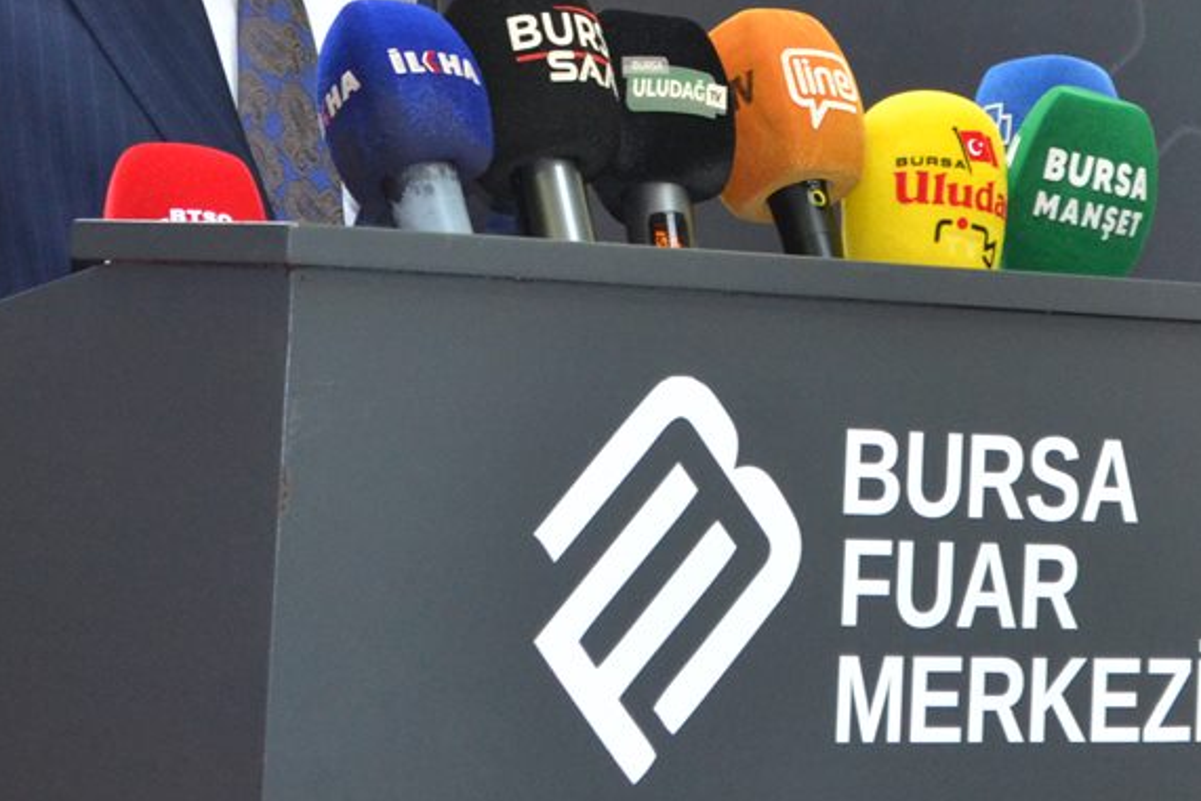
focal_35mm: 197
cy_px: -141
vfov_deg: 6.9
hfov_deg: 10.4
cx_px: 711
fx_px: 6580
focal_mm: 55
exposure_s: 1/60
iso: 1400
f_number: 5.6
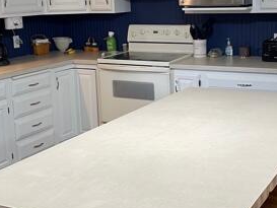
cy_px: 76
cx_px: 185
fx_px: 488
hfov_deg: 31.4
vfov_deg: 24.0
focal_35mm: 61
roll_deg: +1.7
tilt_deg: -10.3
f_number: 1.6
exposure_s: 1/60
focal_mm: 4.2
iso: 160
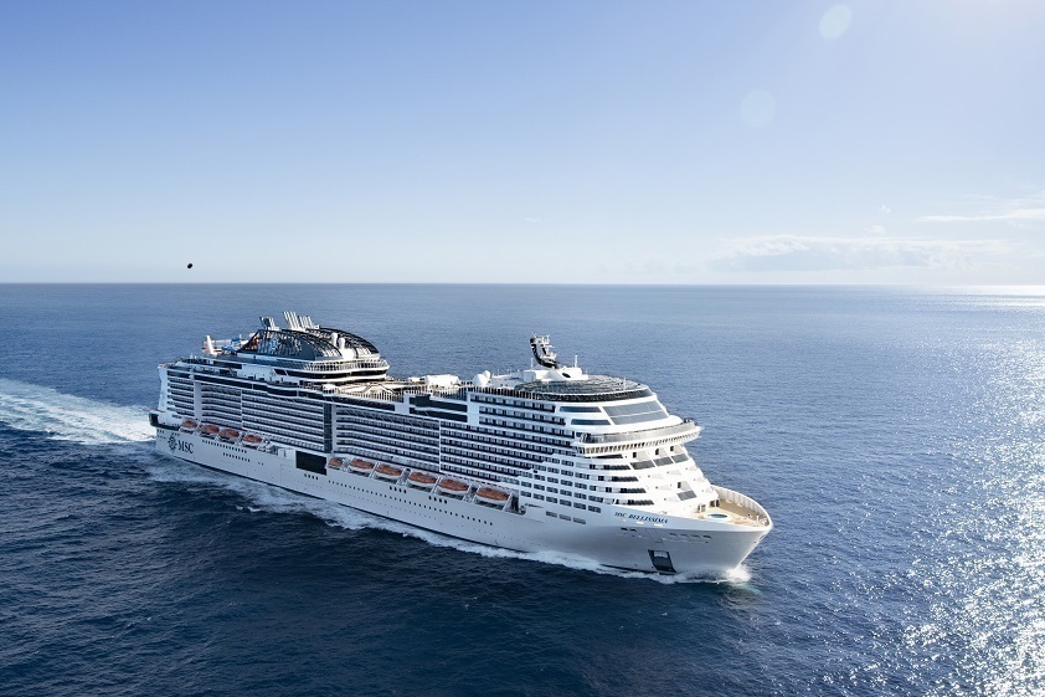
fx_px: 1103
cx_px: 459
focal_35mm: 38
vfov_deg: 35.0
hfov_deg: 50.6
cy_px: 395
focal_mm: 32
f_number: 11
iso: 1250
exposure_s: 1/800
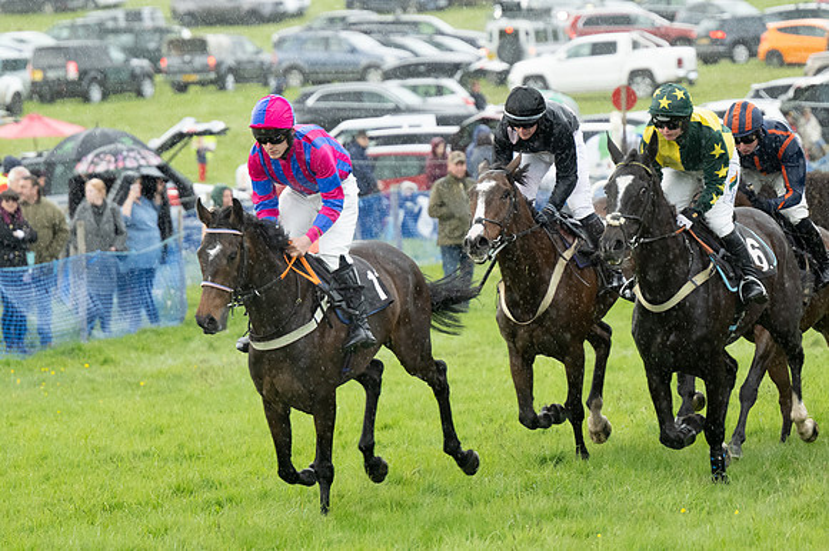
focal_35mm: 270
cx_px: 414
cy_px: 276
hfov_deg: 7.6
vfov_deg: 5.1
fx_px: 6214
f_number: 4
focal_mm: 180
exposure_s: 1/640
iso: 2000
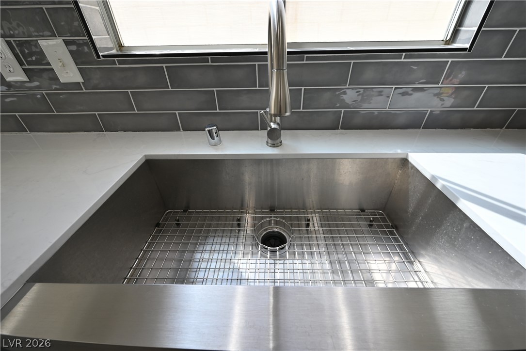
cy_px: 176
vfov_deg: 81.2
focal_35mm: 14
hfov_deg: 104.2
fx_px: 205
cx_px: 263
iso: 640
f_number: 11
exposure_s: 1/60
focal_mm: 14
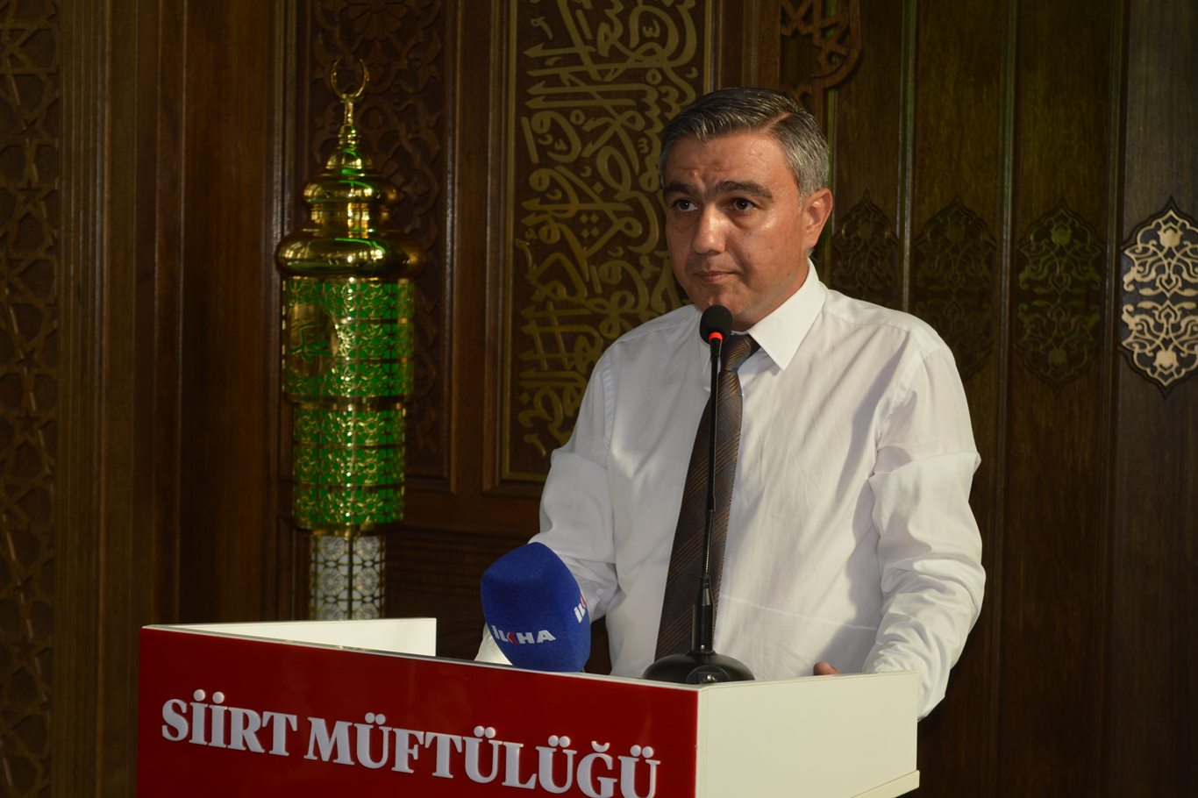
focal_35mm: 82
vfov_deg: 16.5
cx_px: 599
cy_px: 399
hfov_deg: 24.6
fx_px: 2745
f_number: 5.6
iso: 250
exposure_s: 1/125
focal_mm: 55
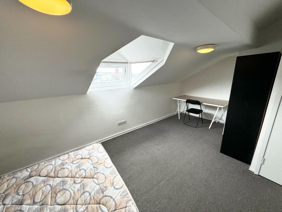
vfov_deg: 85.7
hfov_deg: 102.1
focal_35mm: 14
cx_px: 141
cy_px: 106
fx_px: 114
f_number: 2.2
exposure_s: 1/100
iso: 160
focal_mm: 2.22
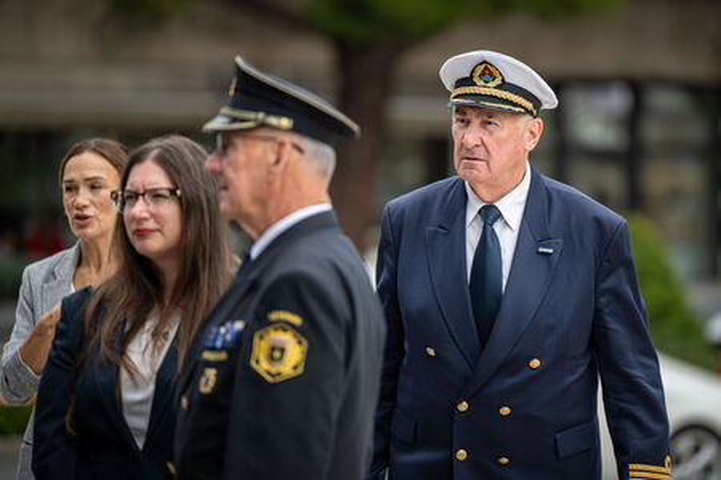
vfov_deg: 5.4
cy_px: 224
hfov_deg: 8.0
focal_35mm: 257
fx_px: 5144
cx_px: 459
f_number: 2.8
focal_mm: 200
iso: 72
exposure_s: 1/400
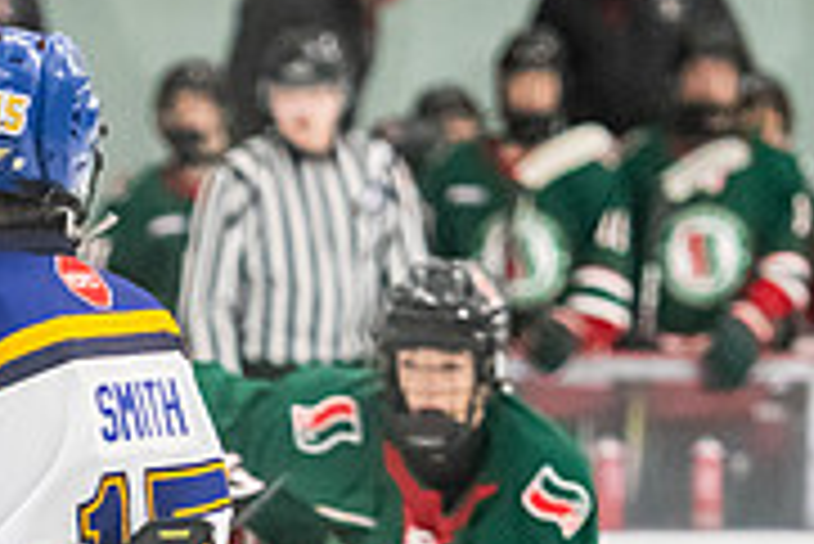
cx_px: 327
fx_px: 11993
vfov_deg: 2.6
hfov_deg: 3.9
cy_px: 840
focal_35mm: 530
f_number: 2.8
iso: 3200
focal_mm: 116
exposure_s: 1/800
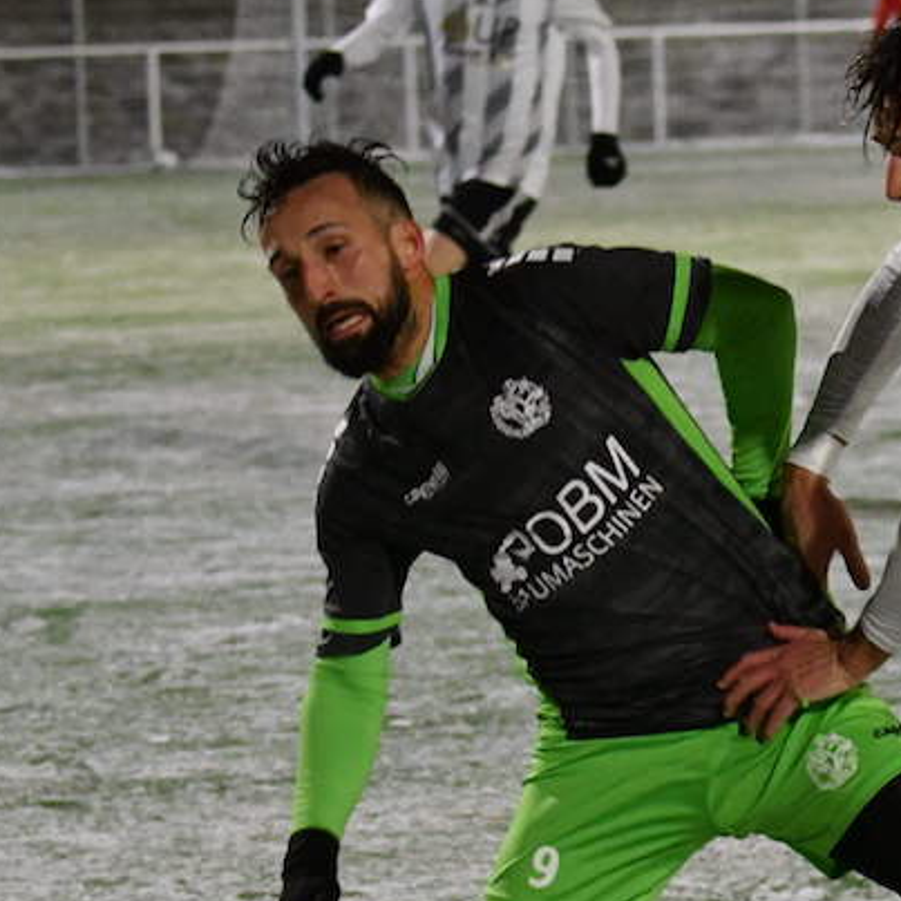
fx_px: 8039
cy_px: 680
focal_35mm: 273
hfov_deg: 6.4
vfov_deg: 6.4
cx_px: 1087
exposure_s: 1/500
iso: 7200
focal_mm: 80
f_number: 4.5
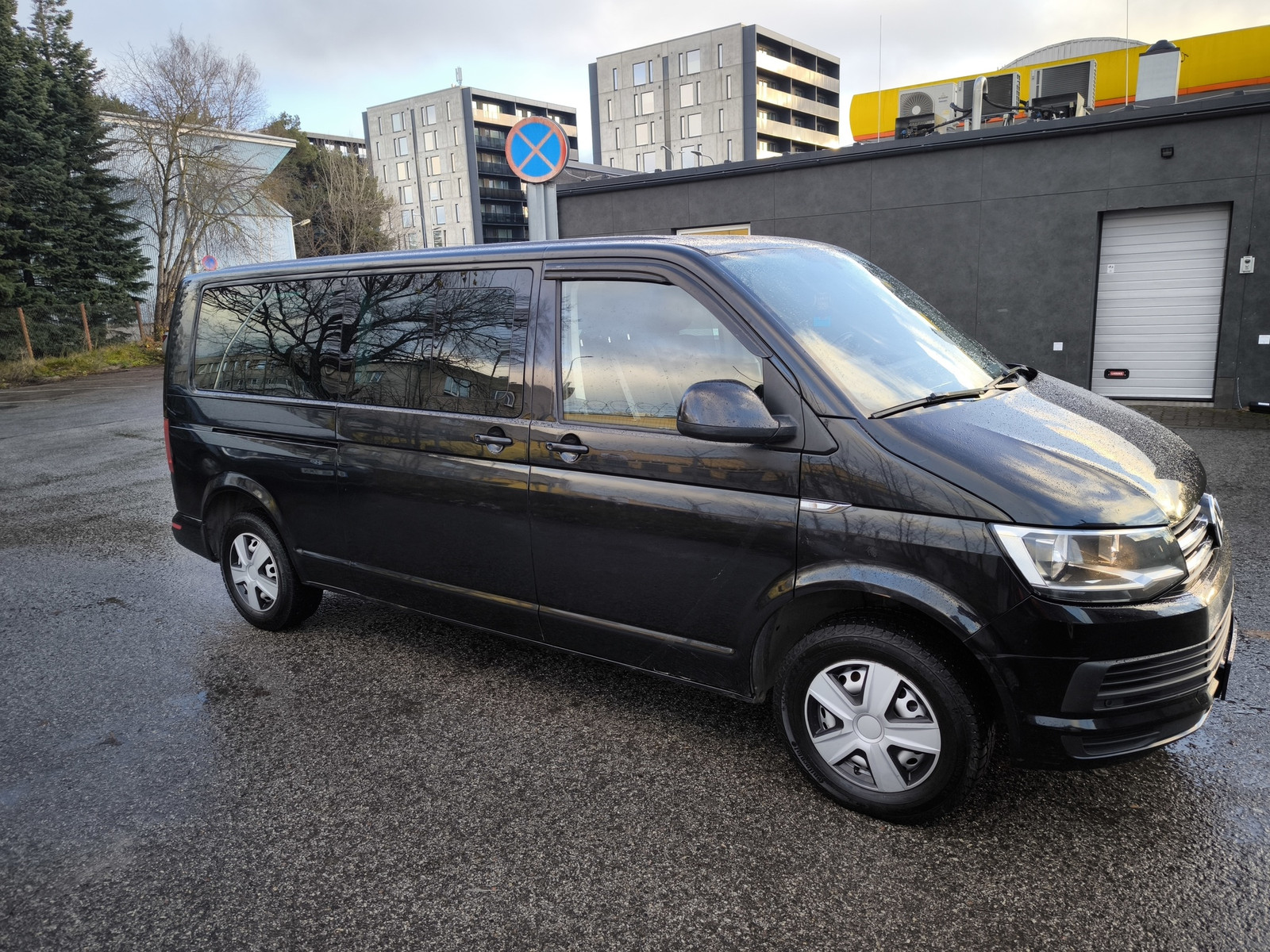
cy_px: 476
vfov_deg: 56.8
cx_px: 635
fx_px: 881
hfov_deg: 71.6
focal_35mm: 24
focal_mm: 6.92
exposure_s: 1/229
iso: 50
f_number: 1.9
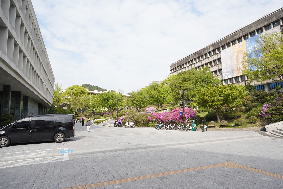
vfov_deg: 53.1
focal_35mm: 24
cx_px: 142
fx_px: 189
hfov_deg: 73.7
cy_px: 94
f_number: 10
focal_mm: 24
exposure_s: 1/100
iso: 100
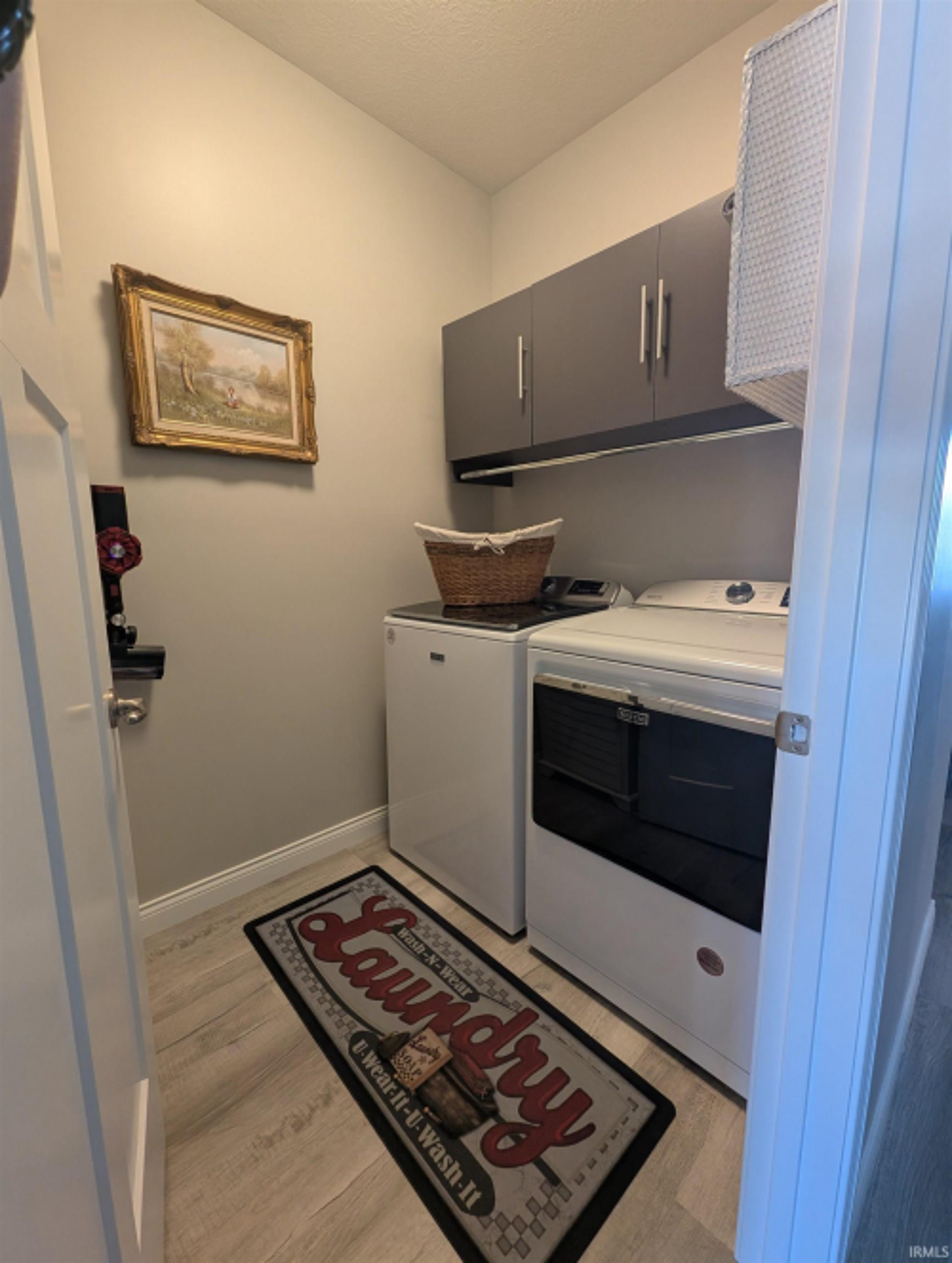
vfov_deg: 106.1
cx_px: 476
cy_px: 632
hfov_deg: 90.1
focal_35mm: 13
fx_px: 475
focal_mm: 1.95
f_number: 2.2
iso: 75
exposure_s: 1/24
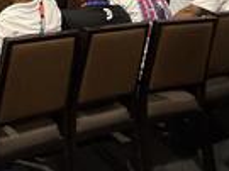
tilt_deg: +5.5
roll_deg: -0.5
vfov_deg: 21.8
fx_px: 344
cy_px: -106
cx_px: -87
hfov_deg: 28.4
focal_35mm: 52
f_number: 2.2
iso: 320
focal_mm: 2.22
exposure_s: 1/100
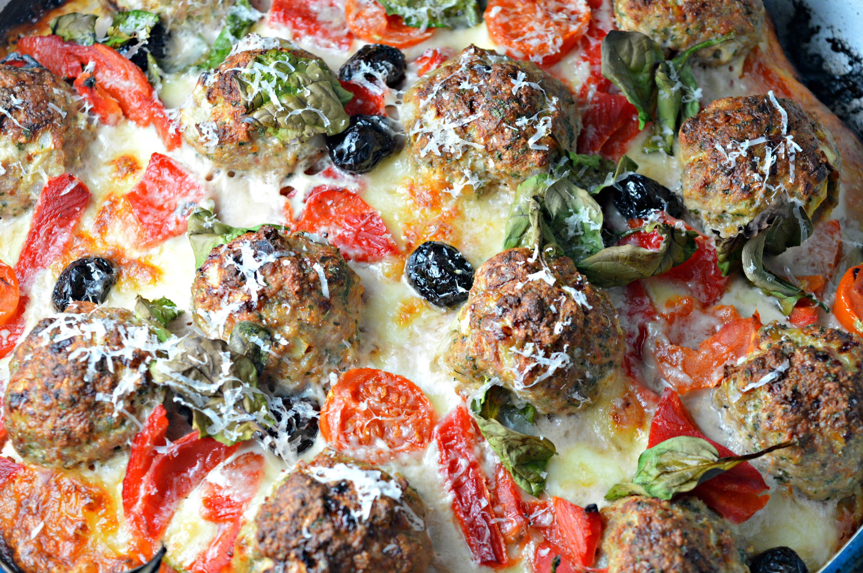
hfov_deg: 24.6
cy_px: 286
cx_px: 432
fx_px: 1976
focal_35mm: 82
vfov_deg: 16.5
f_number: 5.6
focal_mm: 55
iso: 400
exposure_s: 1/80
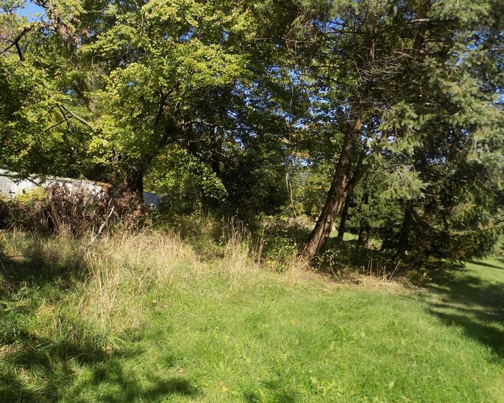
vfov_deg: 51.5
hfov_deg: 61.5
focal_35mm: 28
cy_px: 204
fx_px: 418
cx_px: 195
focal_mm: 4
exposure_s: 1/400
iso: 80
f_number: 3.1
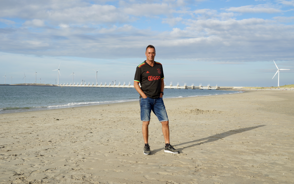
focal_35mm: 39
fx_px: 312
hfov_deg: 50.4
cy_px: 87
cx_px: 146
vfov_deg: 32.8
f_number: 14
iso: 100
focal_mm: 38
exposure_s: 1/60
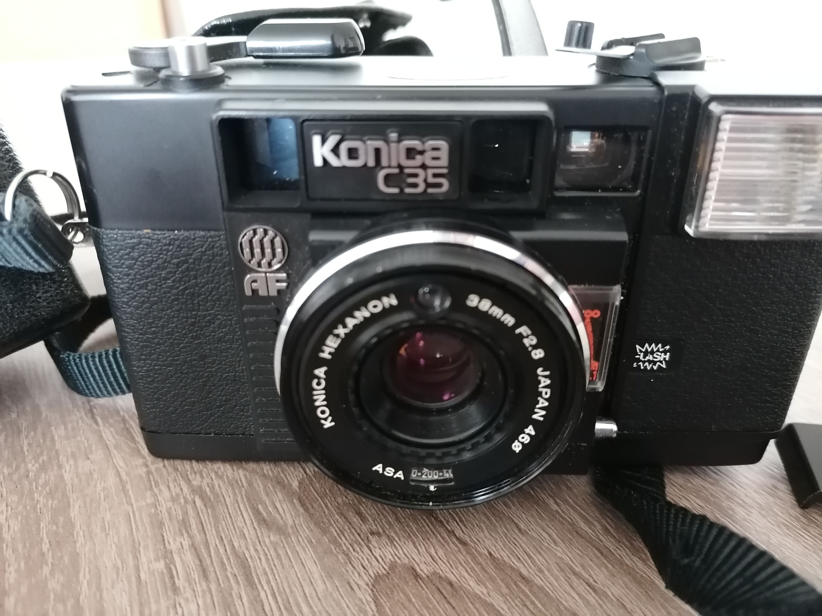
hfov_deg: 65.3
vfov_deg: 51.4
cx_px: 411
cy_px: 308
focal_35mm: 27
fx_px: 641
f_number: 1.8
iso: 1600
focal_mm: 4.75
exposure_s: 1/16.7
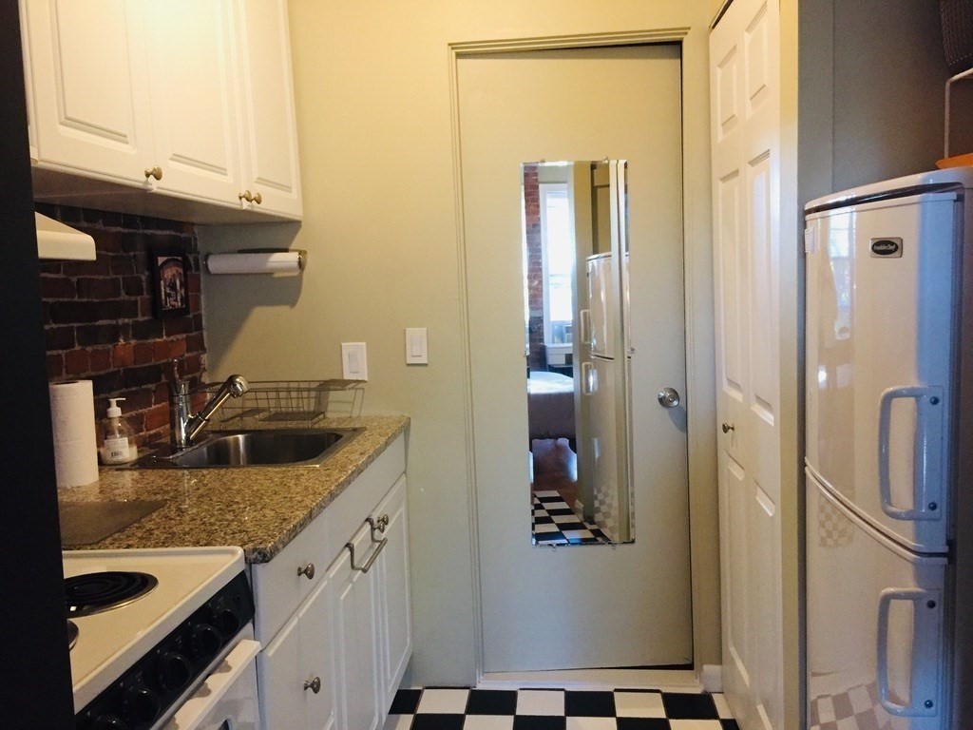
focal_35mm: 29
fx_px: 815
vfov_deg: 48.2
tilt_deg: -6.2
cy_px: 365
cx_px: 486
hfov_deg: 61.7
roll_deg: +2.1
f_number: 2.2
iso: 250
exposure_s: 1/30
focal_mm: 4.15
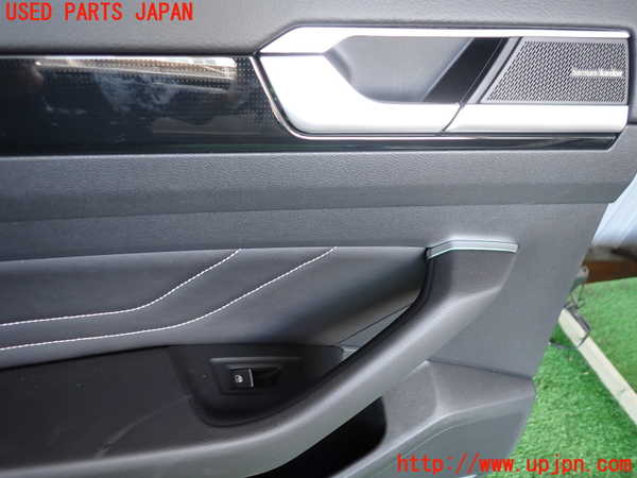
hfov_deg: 69.4
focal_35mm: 25
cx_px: 318
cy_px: 239
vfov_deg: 54.9
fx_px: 460
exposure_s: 1/40
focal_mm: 4.5
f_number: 2
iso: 200
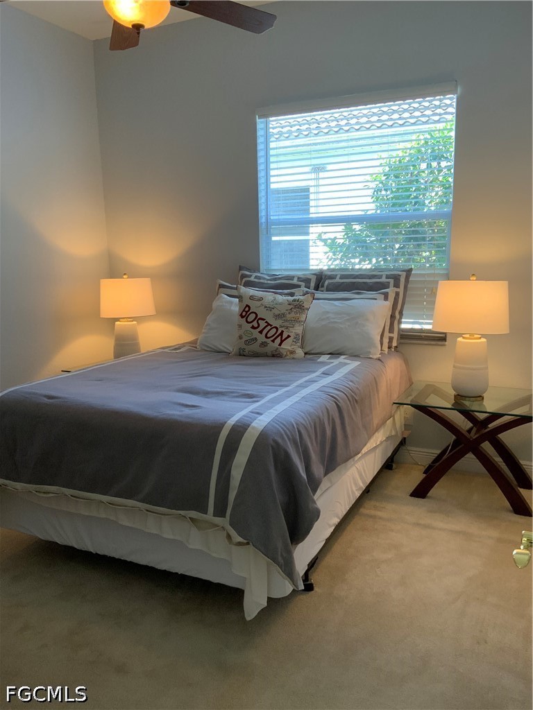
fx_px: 595
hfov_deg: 48.2
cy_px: 355
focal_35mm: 29
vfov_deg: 61.7
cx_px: 266
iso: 100
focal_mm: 3
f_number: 1.8
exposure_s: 1/60
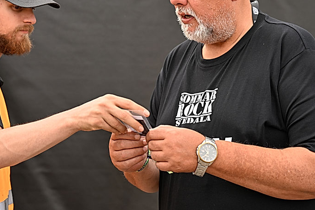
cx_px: 142
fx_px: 691
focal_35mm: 79
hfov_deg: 25.7
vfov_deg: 17.2
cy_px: 54
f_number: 2.8
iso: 100
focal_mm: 45
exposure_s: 1/400
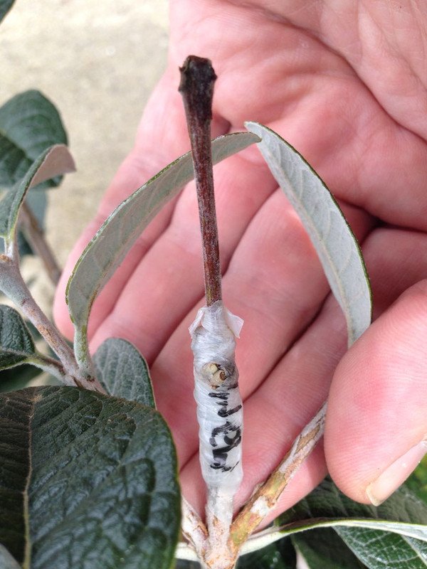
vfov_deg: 55.4
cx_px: 214
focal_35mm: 33
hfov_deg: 42.9
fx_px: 543
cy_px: 284
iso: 50
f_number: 2.4
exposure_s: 1/359
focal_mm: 4.12
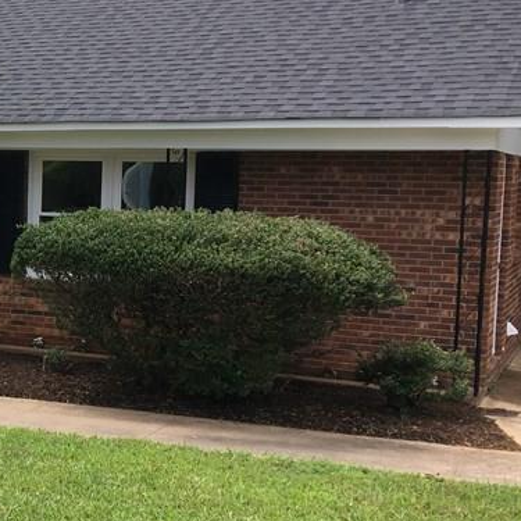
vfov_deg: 24.6
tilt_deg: -4.8
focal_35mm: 70
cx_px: -89
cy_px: 283
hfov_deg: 22.8
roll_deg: -0.8
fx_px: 1192
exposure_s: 1/754
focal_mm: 4.15
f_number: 2.2
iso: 25
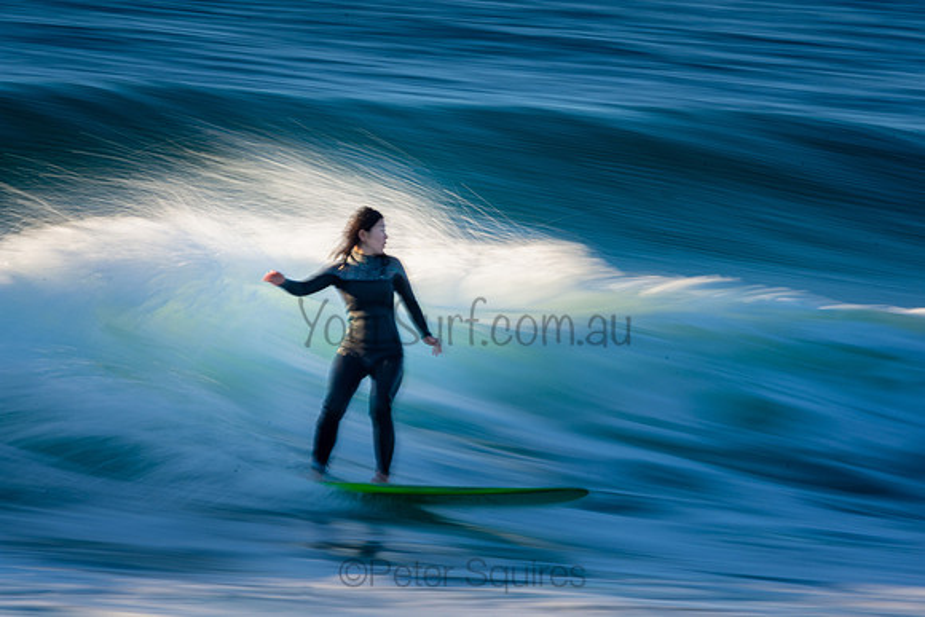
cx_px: 462
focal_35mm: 750
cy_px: 308
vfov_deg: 1.8
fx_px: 19274
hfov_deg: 2.7
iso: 100
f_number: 25
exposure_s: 1/10
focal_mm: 500
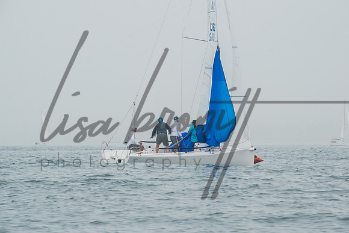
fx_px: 2036
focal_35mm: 210
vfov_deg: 6.5
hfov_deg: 9.8
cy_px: 116
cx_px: 174
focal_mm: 140
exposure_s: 1/500
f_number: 14
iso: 800
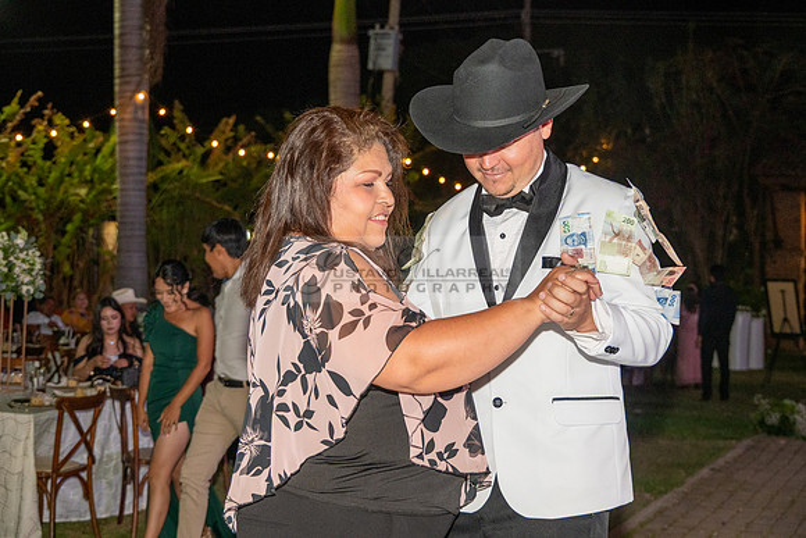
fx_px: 1388
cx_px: 403
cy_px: 269
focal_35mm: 62
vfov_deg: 21.9
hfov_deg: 32.4
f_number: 6
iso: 2000
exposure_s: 1/200
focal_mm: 62
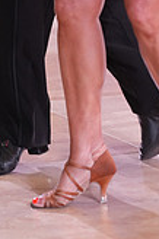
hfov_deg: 3.6
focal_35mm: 379
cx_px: 106
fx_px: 2516
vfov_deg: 5.4
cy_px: -141
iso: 2000
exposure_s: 1/200
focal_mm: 107
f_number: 4.5
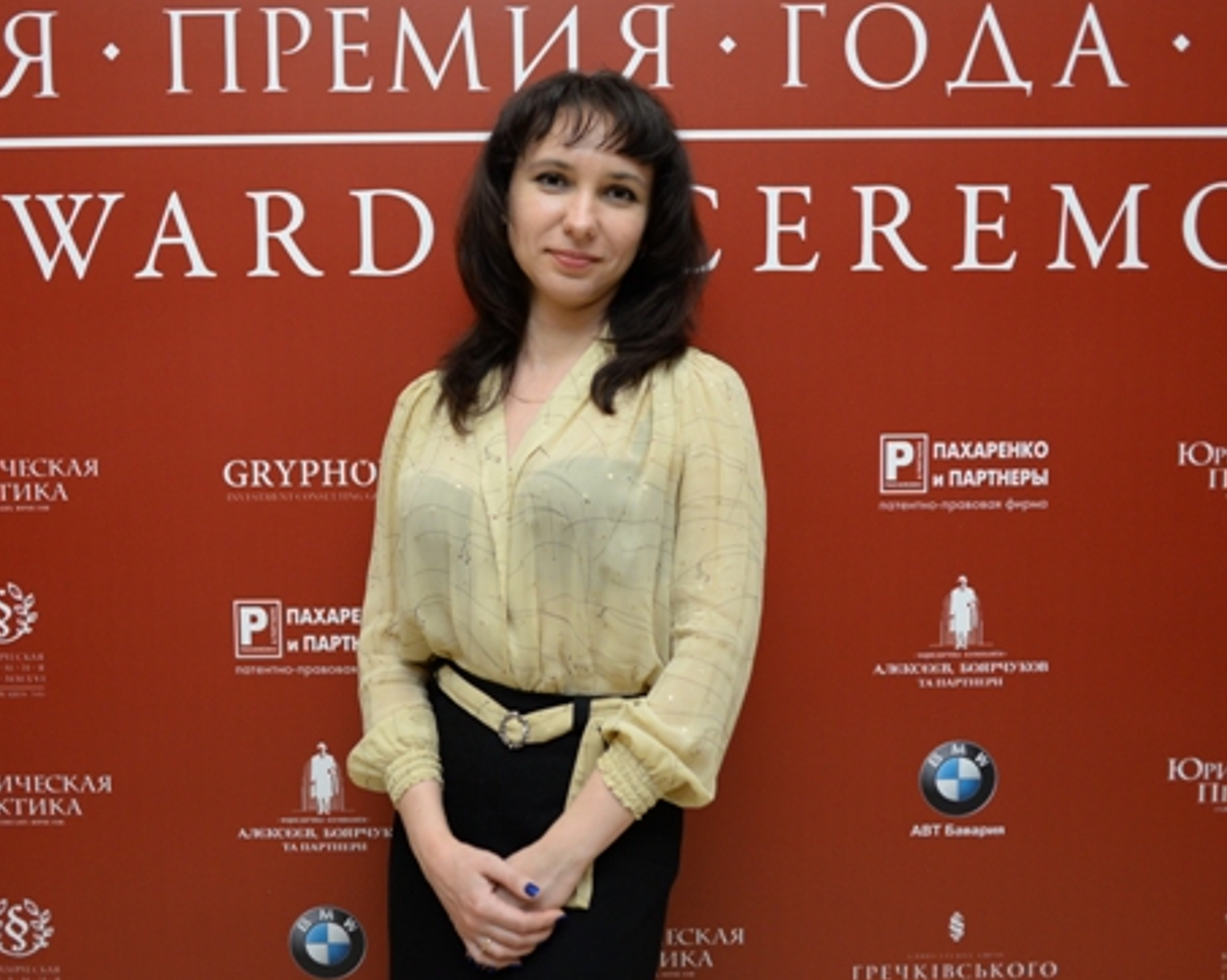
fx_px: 1597
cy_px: 493
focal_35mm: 44
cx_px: 559
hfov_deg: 42.0
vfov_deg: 34.1
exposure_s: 1/125
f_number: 2.8
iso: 1600
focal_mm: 35
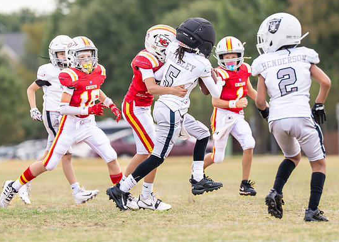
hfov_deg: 4.3
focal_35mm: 467
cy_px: 132
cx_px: 114
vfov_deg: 3.1
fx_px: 4493
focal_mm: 200
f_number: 2.8
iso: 160
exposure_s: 1/1250
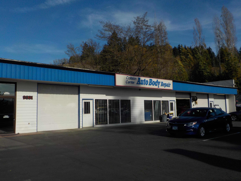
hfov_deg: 60.0
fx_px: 209
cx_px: 120
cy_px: 90
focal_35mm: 30
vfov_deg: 46.8
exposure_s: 1/800
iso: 125
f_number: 6.6
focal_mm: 4.1
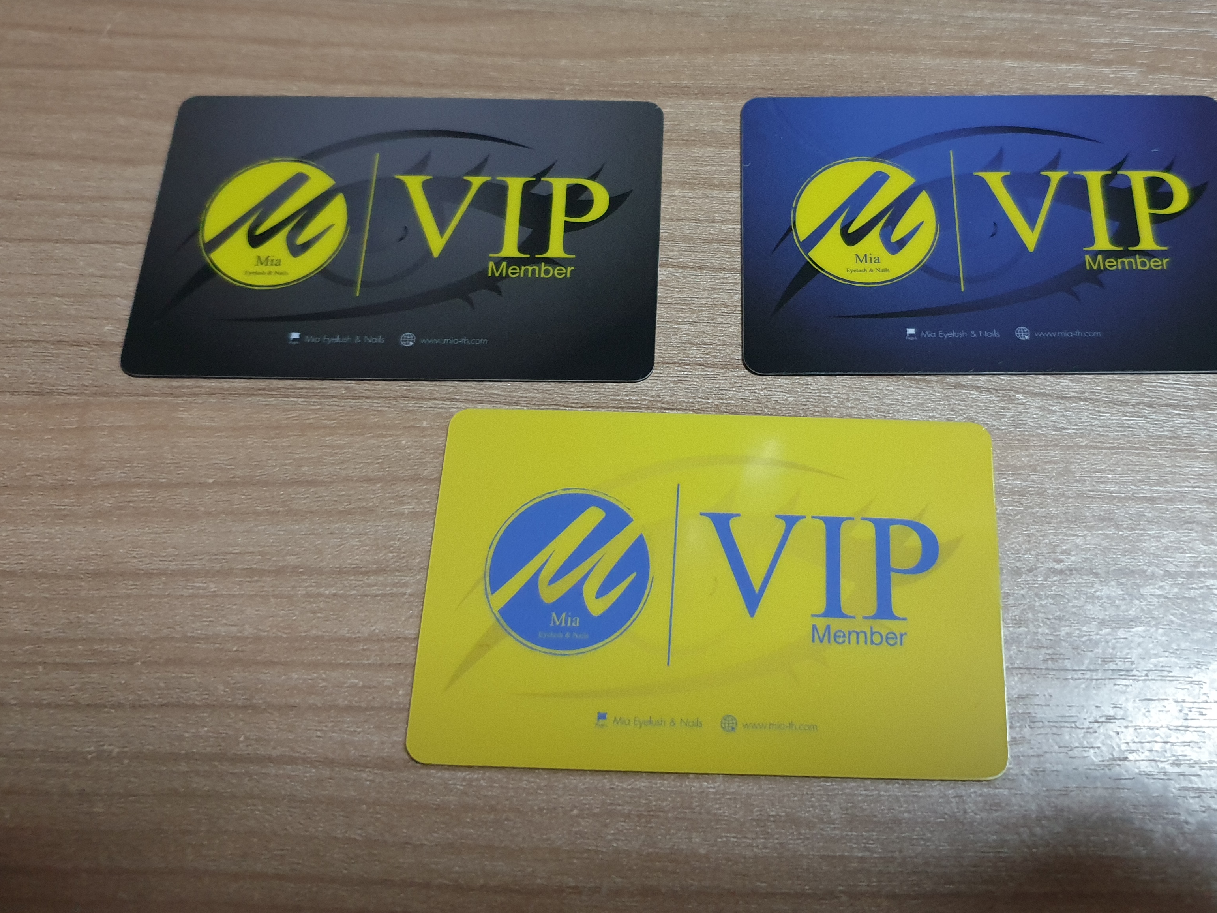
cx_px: 760
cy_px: 329
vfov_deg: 41.4
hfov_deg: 53.4
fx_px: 1195
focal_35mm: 34
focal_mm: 4.3
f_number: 1.5
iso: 320
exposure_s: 1/20
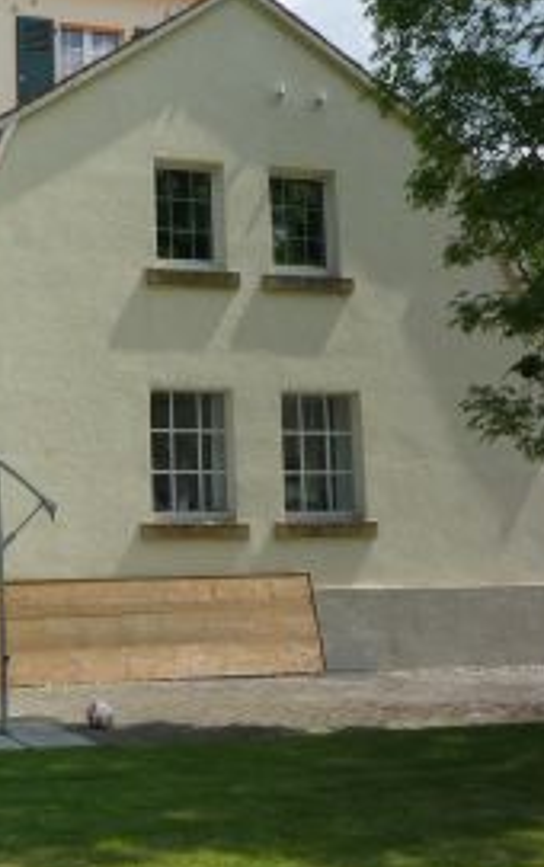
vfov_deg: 33.8
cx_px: -134
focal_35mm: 60
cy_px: 310
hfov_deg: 20.1
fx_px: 1420
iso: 100
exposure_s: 1/400
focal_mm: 5.2
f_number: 5
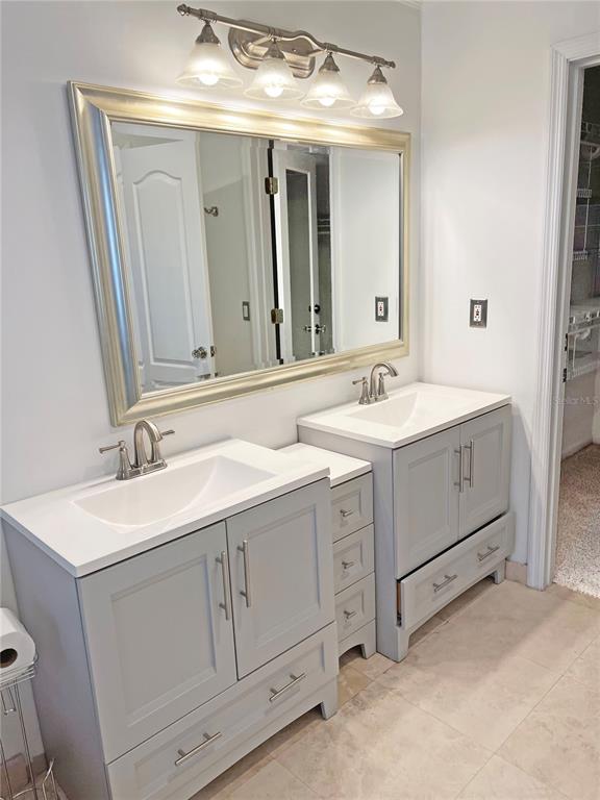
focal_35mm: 26
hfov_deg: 53.1
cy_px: 400
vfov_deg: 67.3
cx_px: 300
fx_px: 601
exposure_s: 1/120
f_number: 1.5
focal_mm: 5.7
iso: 64
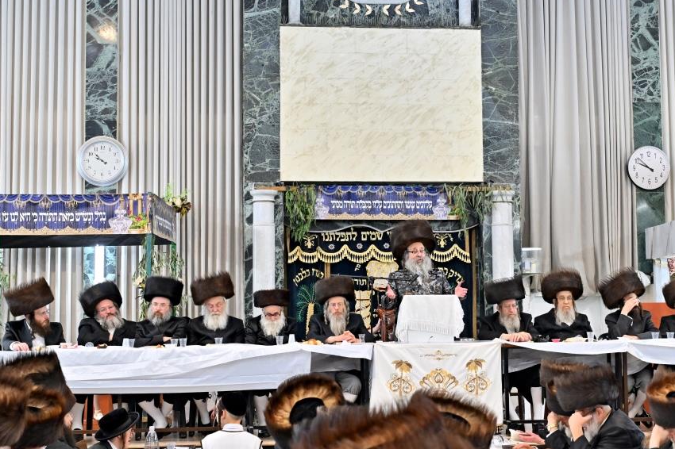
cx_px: 405
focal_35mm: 59
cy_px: 224
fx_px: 1106
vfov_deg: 23.0
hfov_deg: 33.8
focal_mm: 33
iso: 800
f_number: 4
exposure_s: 1/320
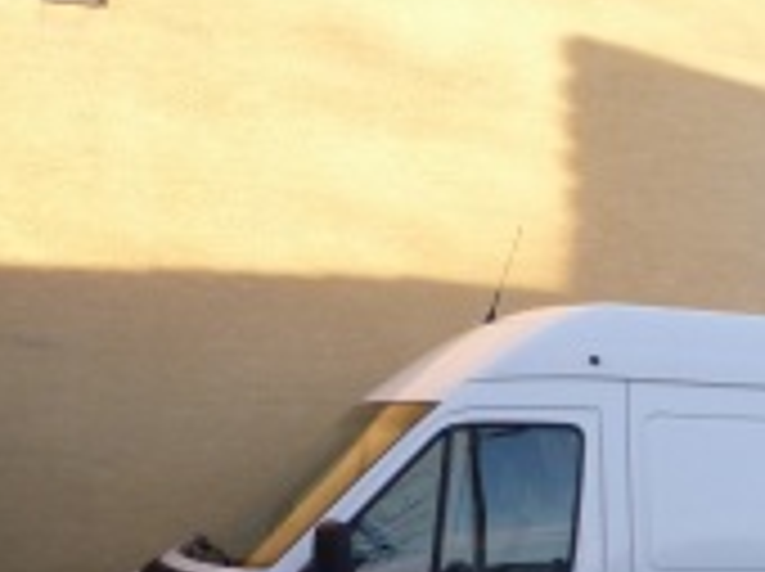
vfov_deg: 21.7
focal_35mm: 66
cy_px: 504
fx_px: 1457
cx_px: 747
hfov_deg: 27.9
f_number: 3.3
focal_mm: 4.7
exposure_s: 1/320
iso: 200
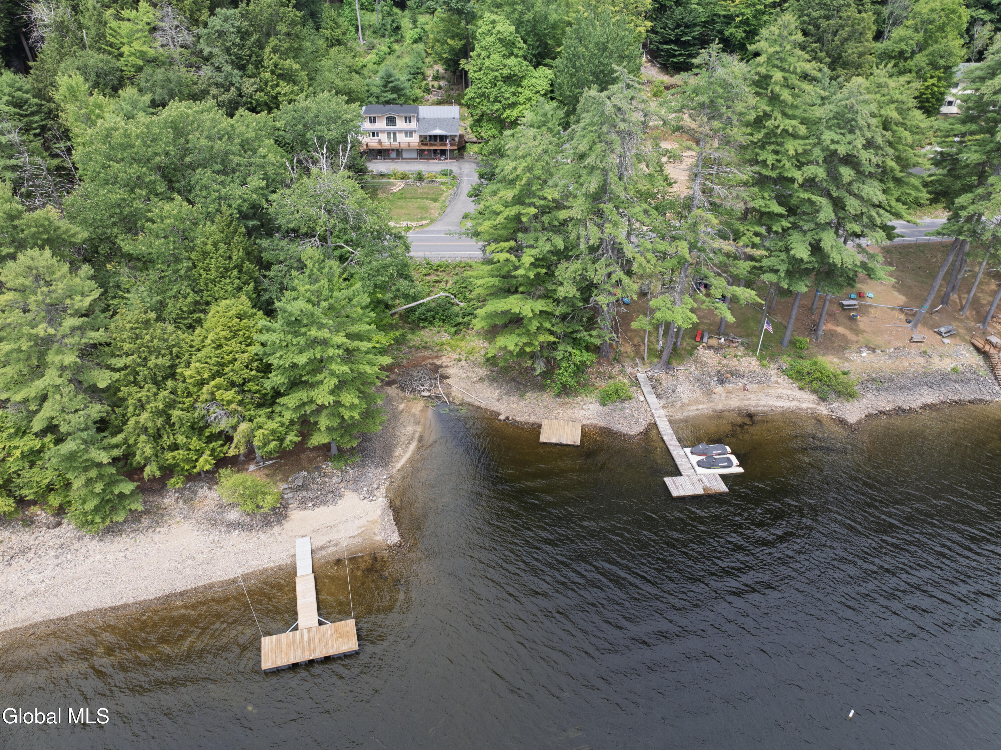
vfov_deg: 56.8
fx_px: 694
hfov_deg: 71.6
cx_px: 500
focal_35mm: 24
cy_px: 375
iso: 100
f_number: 2.8
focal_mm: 12.29
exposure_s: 1/500
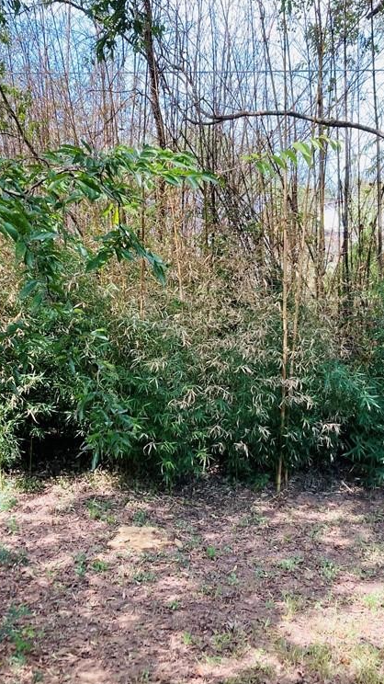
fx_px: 761
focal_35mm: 42
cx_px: 177
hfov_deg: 28.3
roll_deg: -1.4
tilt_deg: -7.8
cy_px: 350
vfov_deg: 48.4
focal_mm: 3.99
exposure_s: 1/170
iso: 20
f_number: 1.8
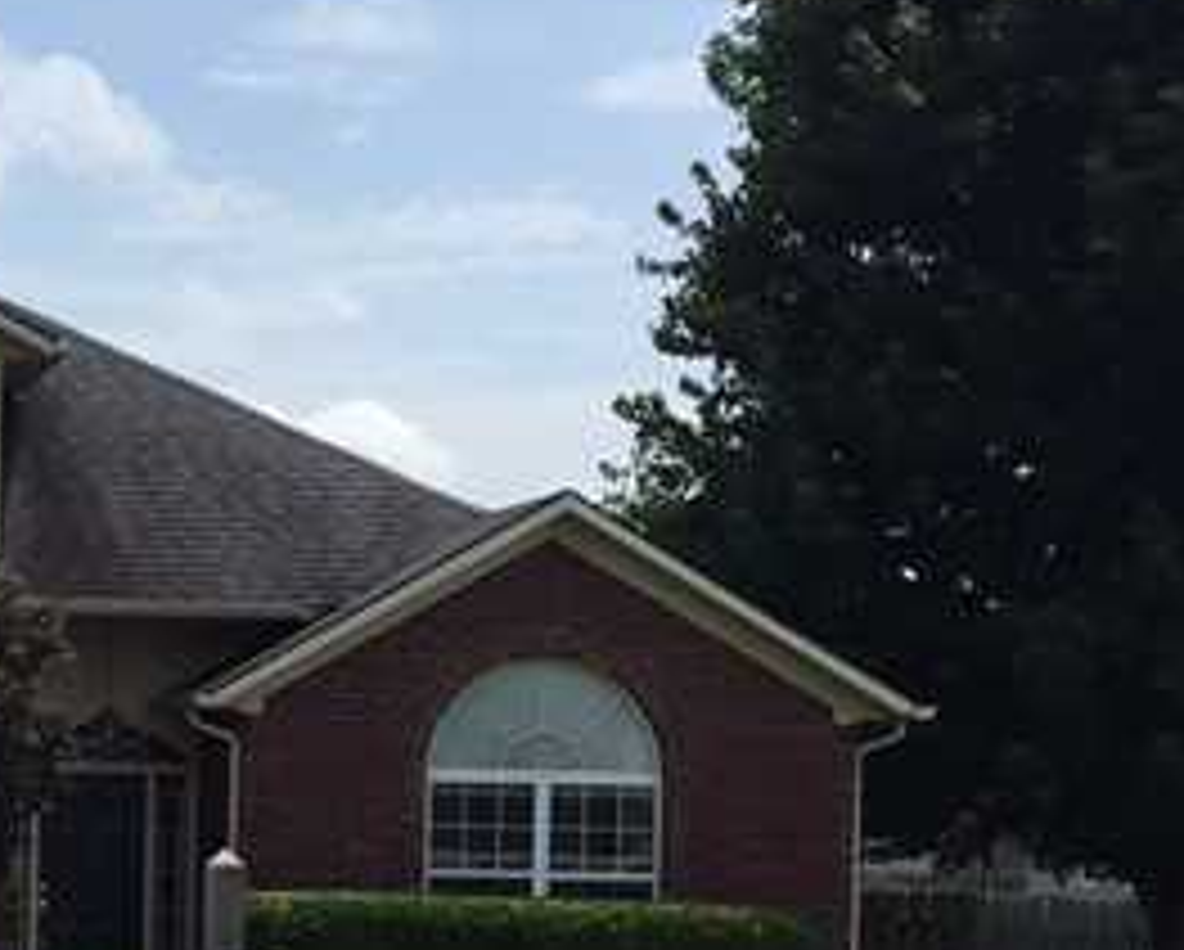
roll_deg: -1.4
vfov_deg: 17.7
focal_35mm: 86
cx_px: -356
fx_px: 3017
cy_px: 779
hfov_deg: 20.3
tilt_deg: -0.6
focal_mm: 4.15
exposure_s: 1/2825
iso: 32
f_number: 2.2
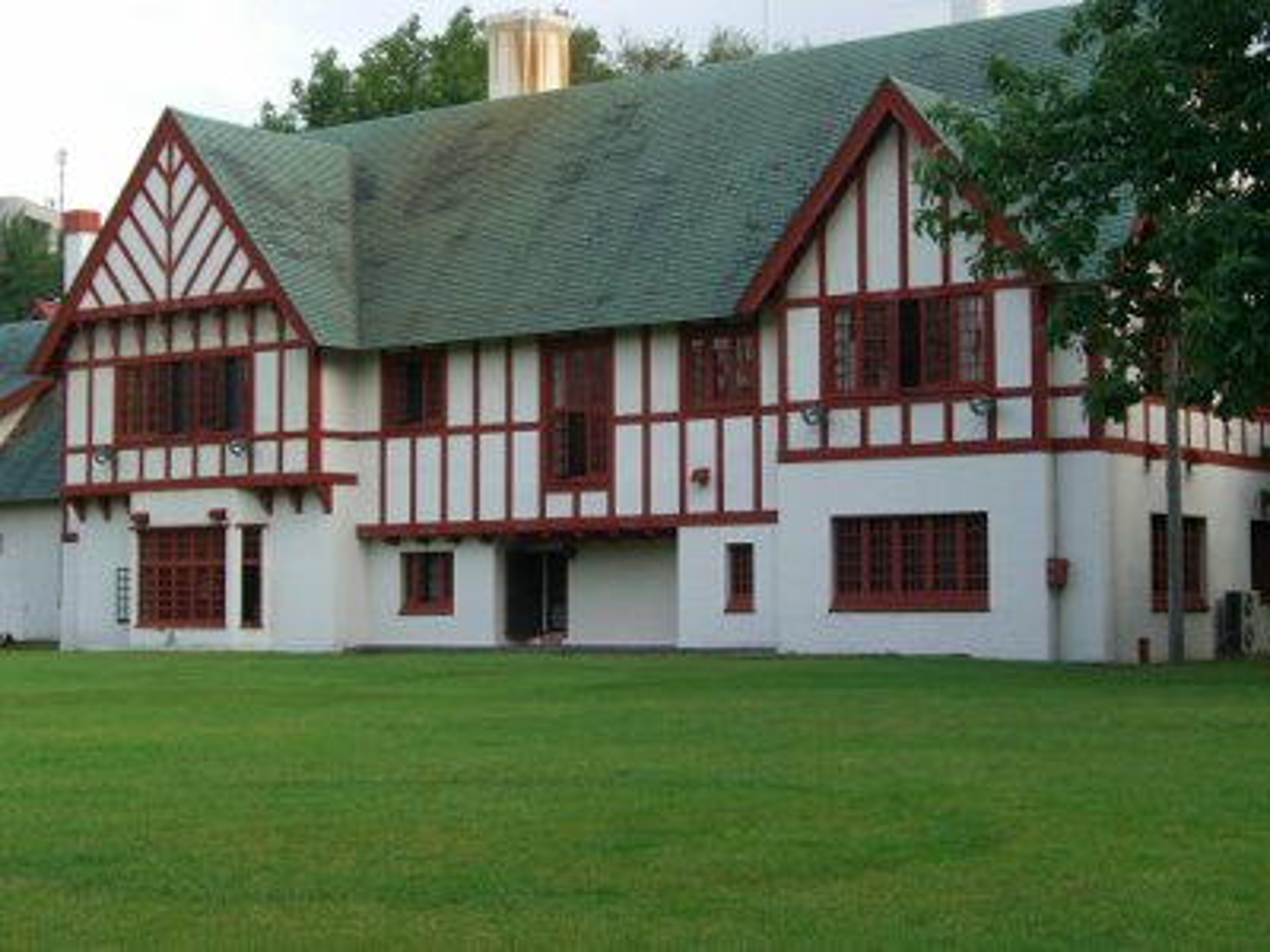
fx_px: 2421
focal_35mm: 66
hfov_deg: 29.4
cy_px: 476
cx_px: 635
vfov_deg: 22.3
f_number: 3.8
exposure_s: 1/250
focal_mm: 13.7
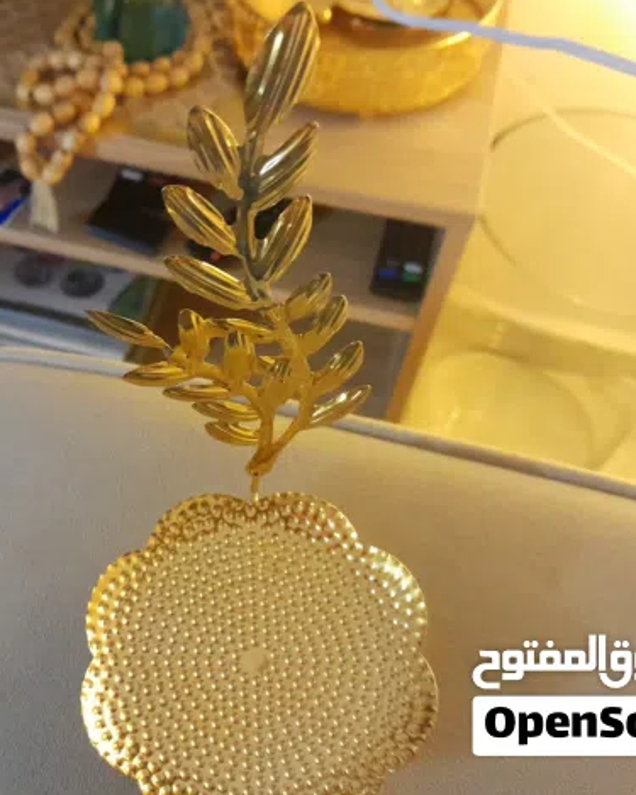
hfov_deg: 40.7
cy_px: 390
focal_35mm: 36
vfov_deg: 50.3
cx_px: 217
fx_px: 847
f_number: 1.8
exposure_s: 1/20
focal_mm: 4
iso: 1000
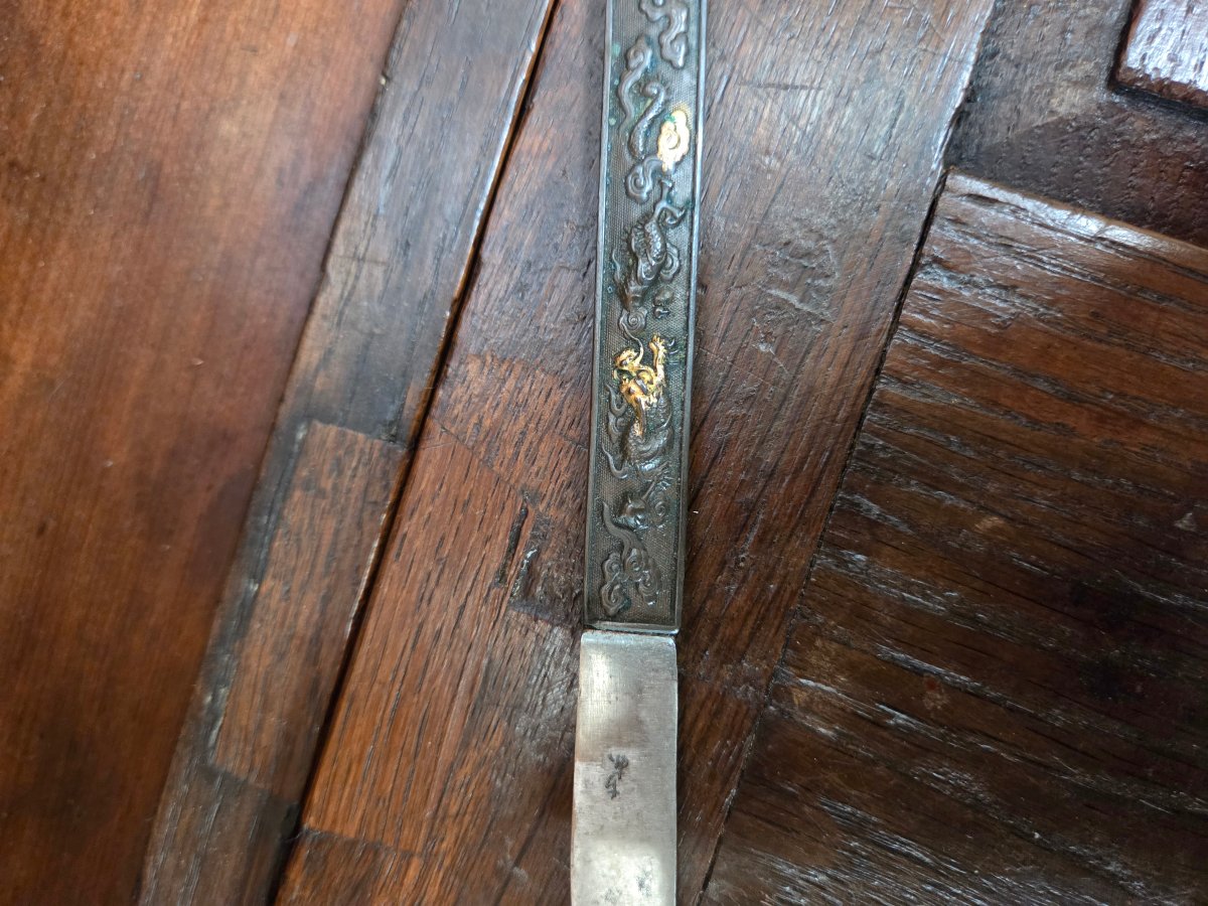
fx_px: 803
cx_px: 604
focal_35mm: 23
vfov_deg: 58.9
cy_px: 453
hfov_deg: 73.9
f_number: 1.8
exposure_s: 1/60
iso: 1250
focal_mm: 5.4
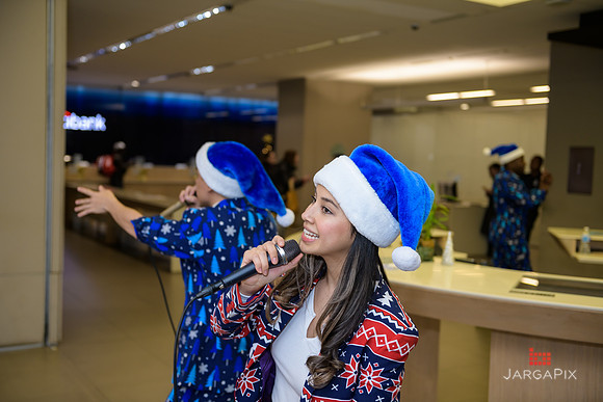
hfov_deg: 44.5
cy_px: 201
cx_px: 302
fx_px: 737
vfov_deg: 30.5
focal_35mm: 44
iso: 400
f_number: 3.2
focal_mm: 44
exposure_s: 1/125
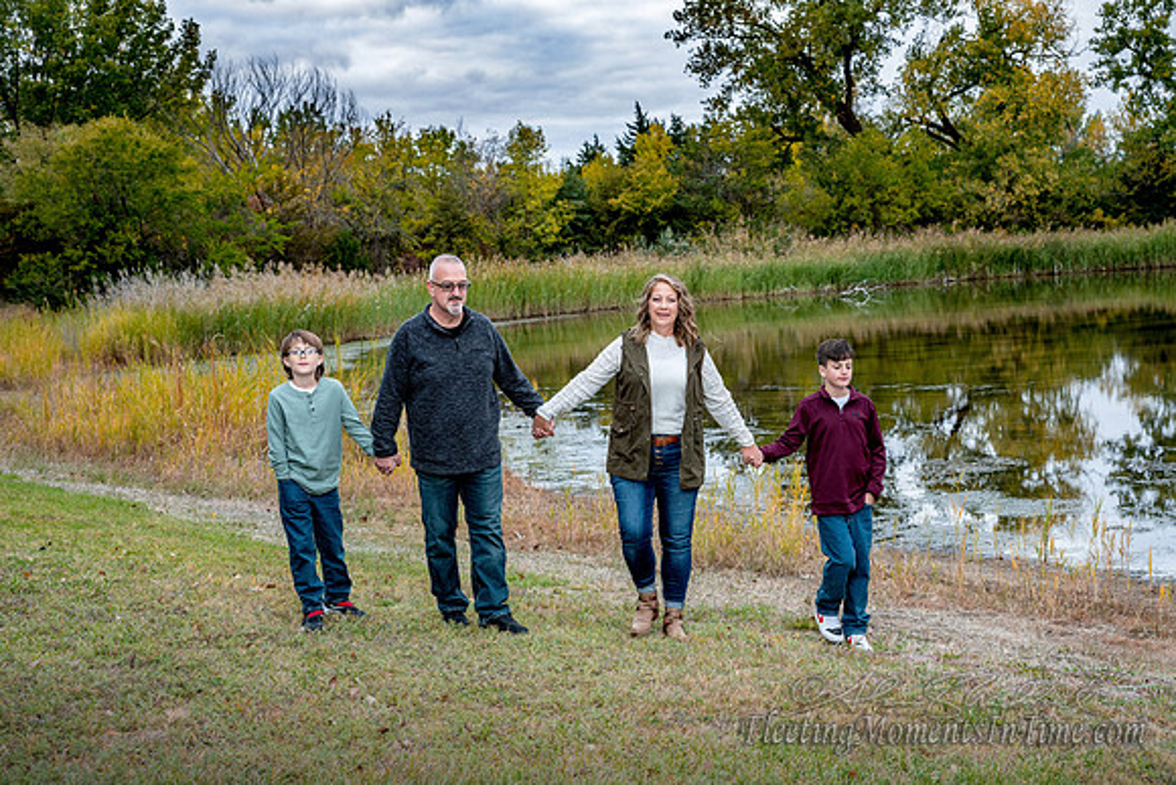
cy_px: 392
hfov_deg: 39.6
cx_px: 588
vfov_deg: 27.0
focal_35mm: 50
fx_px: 1634
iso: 320
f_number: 5.6
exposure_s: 1/125
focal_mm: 50
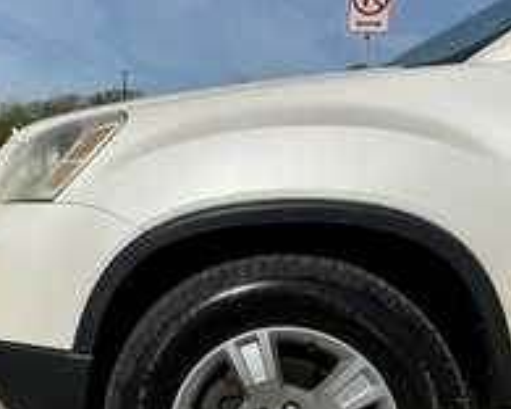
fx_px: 847
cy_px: 328
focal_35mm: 56
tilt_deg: -9.1
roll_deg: -1.4
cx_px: 157
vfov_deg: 26.6
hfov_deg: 33.2
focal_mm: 3
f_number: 1.8
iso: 25
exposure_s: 1/4785
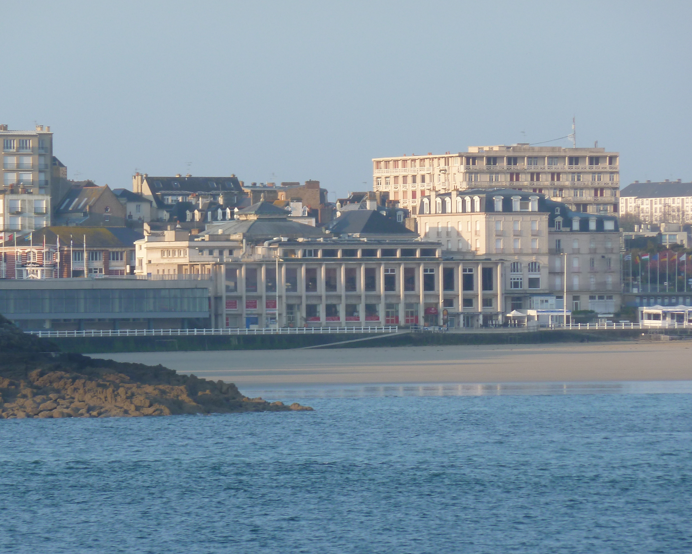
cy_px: 277
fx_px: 8212
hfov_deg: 4.8
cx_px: 327
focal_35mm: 401
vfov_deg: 3.9
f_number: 4.9
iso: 80
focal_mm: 49.2
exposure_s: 1/160
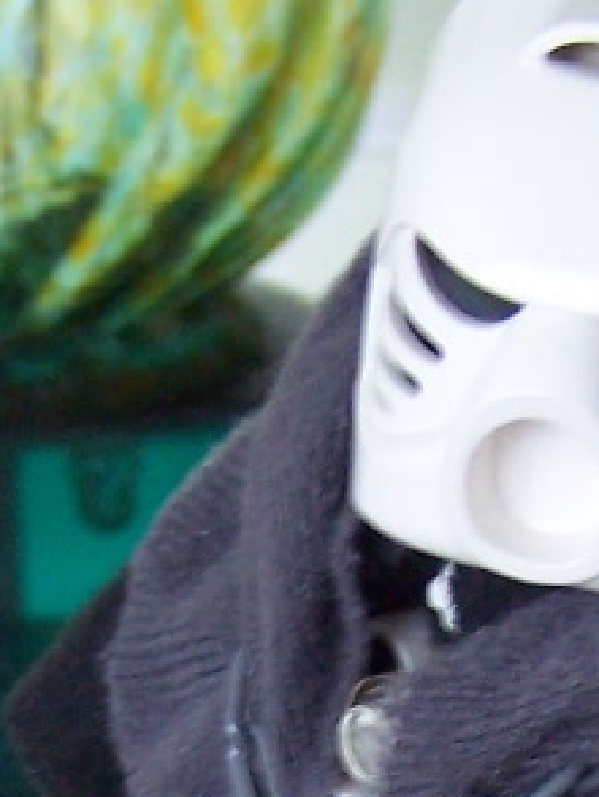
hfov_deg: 9.1
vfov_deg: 11.8
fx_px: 3755
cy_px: 1030
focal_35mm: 163
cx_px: 328
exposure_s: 1/10
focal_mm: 6.7
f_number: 2.8
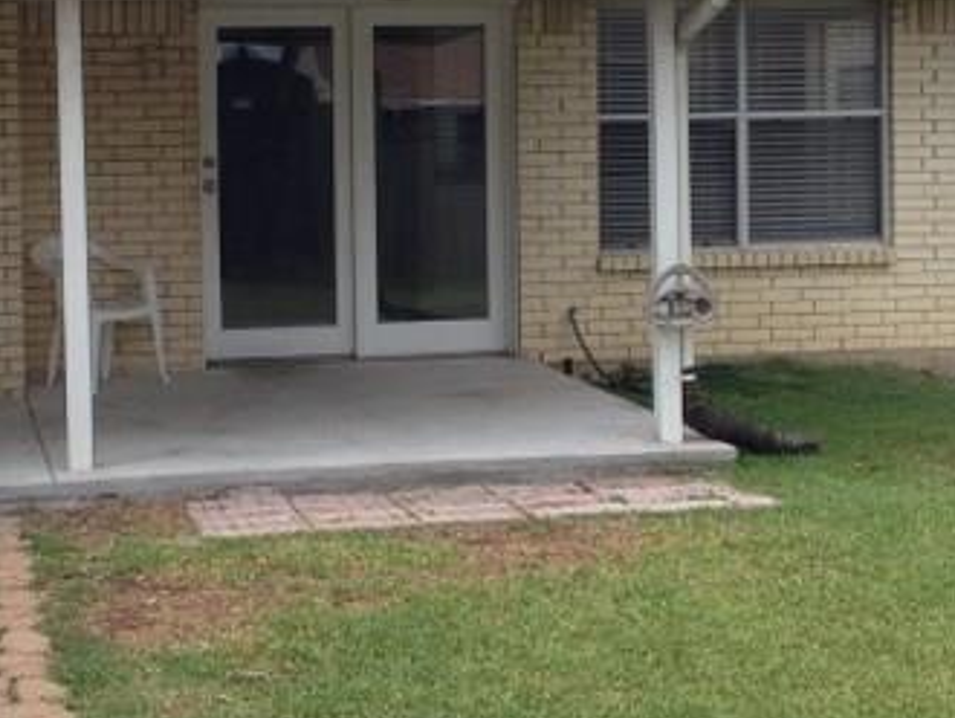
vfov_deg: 18.3
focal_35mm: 80
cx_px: 365
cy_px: 151
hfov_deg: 24.3
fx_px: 2209
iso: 50
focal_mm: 4.12
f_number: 2.4
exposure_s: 1/471
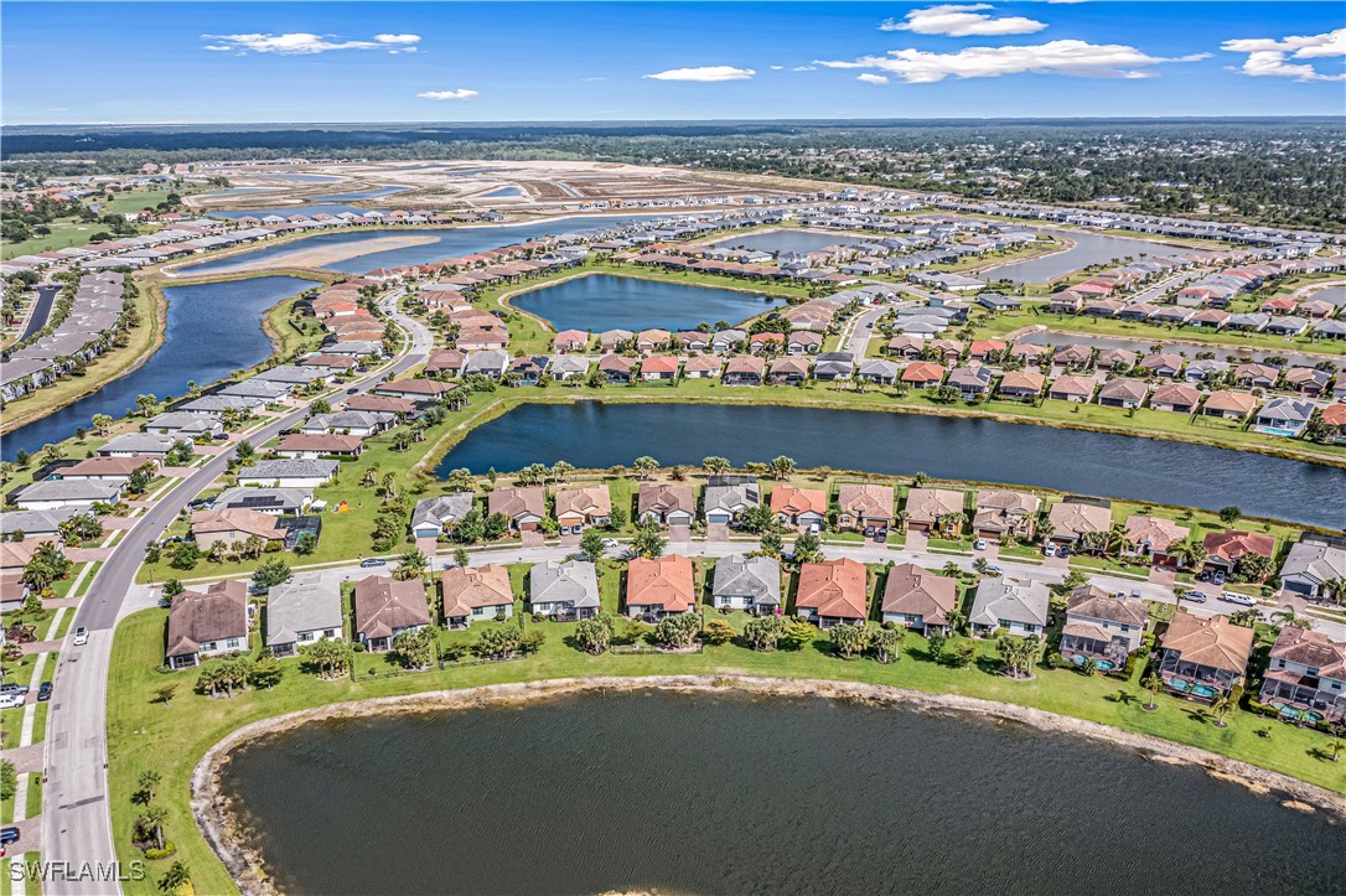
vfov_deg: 46.4
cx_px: 673
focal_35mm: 28
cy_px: 448
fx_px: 1046
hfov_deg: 65.5
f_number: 6.3
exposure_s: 1/500
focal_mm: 10.26
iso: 100
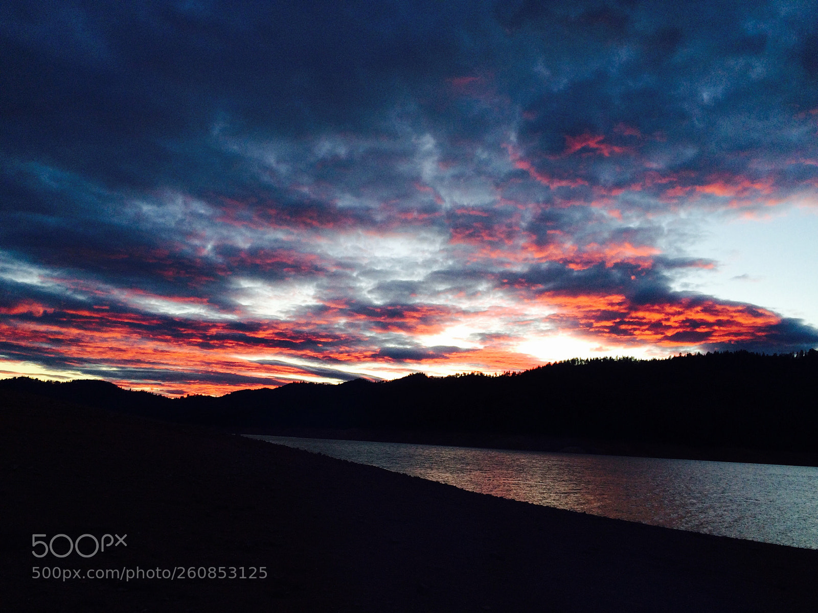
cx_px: 409
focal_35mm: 29
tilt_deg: +8.9
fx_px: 685
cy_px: 306
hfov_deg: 61.7
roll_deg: -2.6
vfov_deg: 48.2
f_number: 2.2
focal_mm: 4.15
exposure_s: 1/120
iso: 64
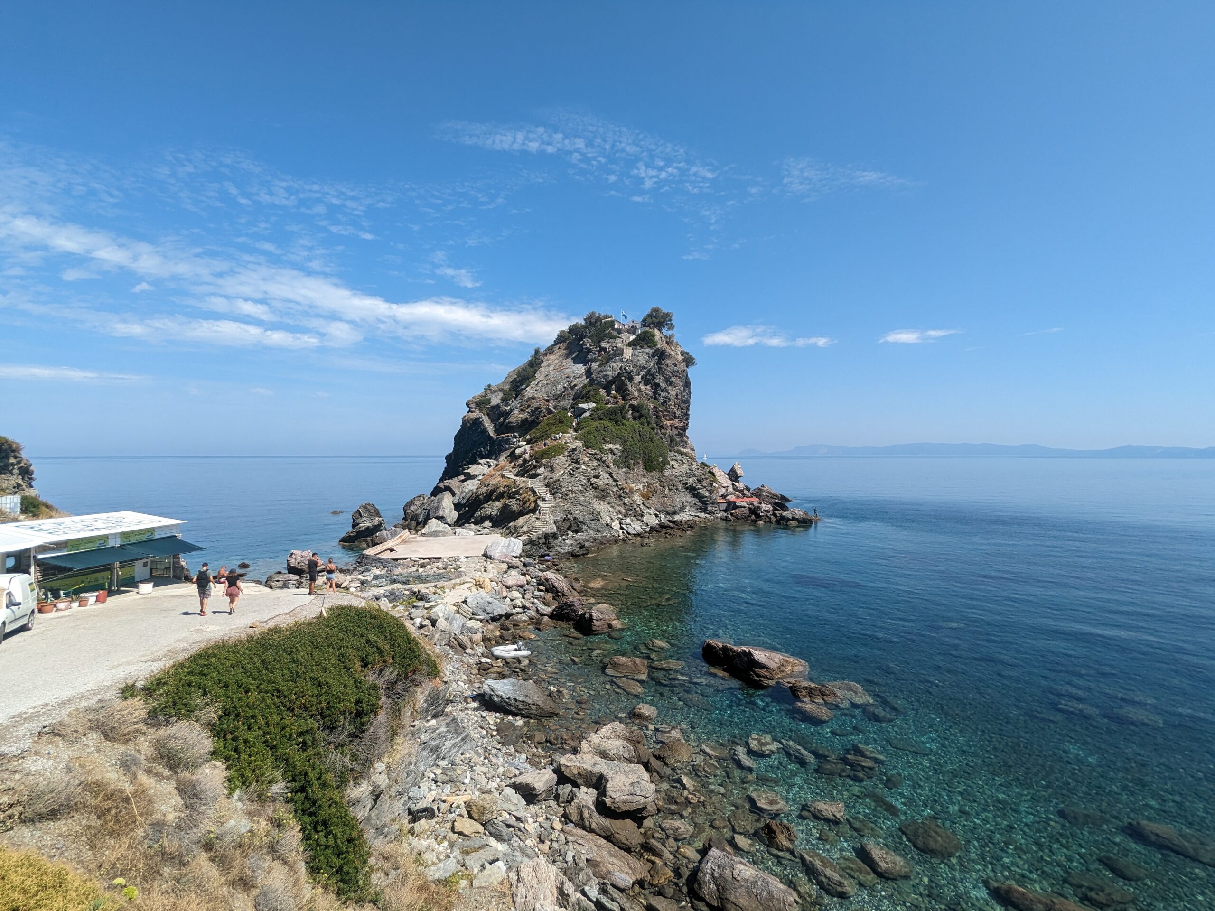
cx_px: 608
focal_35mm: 16
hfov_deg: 94.5
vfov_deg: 78.1
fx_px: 562
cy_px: 456
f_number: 2.2
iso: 46
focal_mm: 2.35
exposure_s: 1/1631
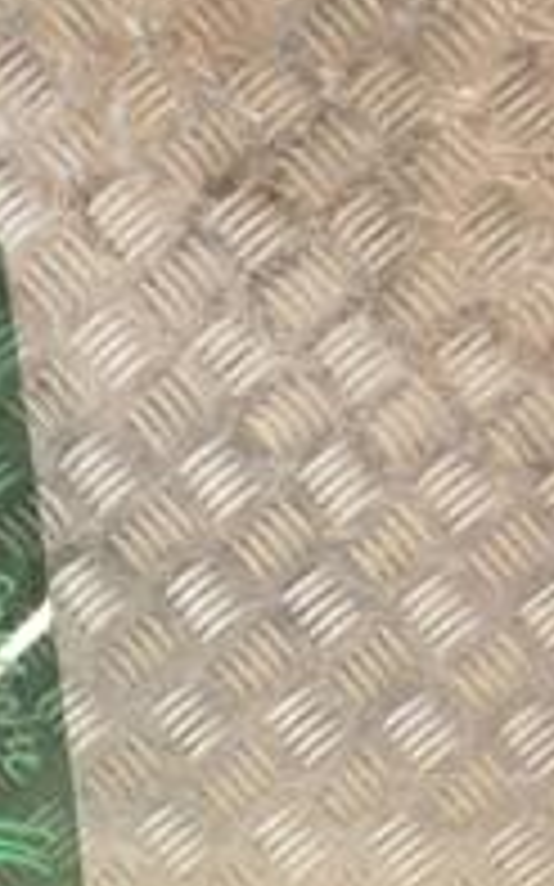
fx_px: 2925
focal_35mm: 121
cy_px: 792
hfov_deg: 9.9
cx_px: -608
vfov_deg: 17.0
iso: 800
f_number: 5
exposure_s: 1/160
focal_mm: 26
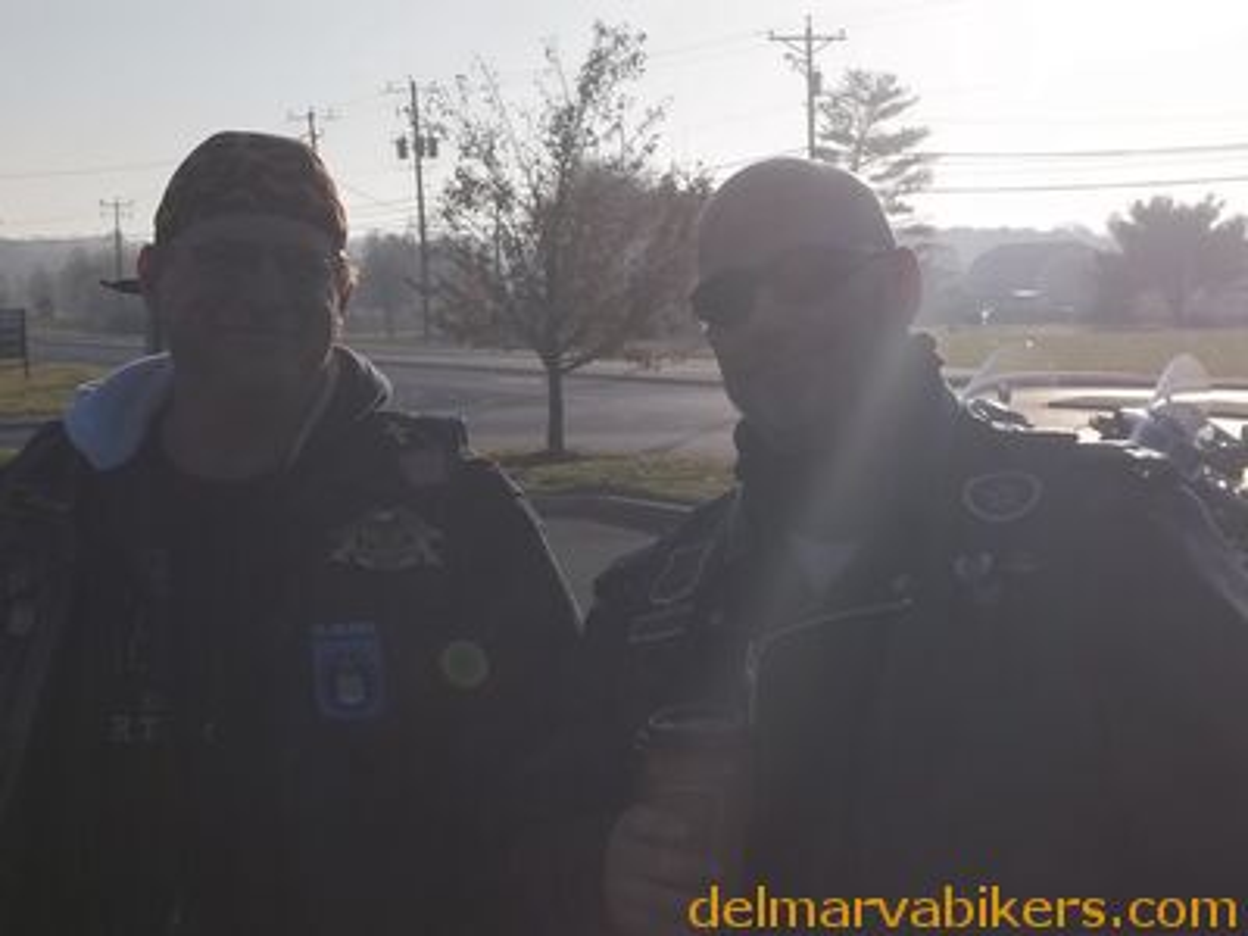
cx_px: 624
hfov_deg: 26.3
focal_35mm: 74
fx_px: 2668
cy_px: 468
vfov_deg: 19.9
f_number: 9.8
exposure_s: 1/250
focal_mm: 13.2
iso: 80
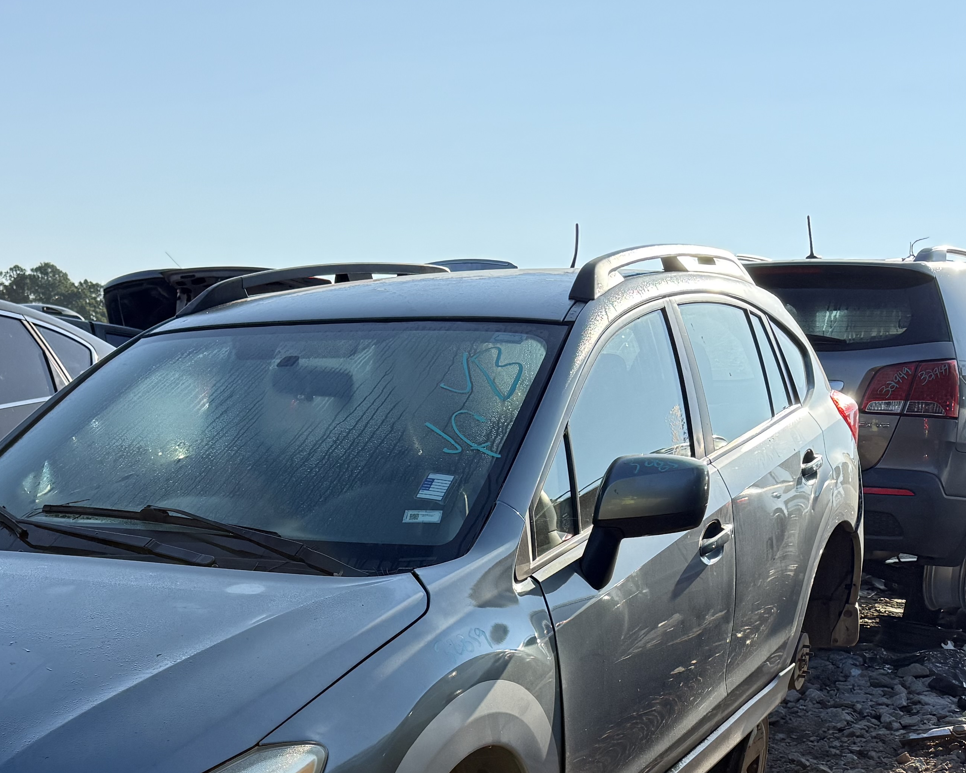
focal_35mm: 52
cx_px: 217
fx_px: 1487
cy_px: 794
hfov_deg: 35.0
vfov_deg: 27.3
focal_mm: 6.76
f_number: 1.78
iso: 100
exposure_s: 1/2907
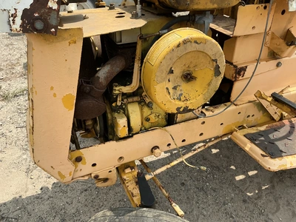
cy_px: 111
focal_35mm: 28
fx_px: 239
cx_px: 148
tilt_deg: -39.6
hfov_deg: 63.4
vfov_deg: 49.7
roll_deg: -4.5
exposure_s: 1/1015
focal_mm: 3
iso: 25
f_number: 1.8
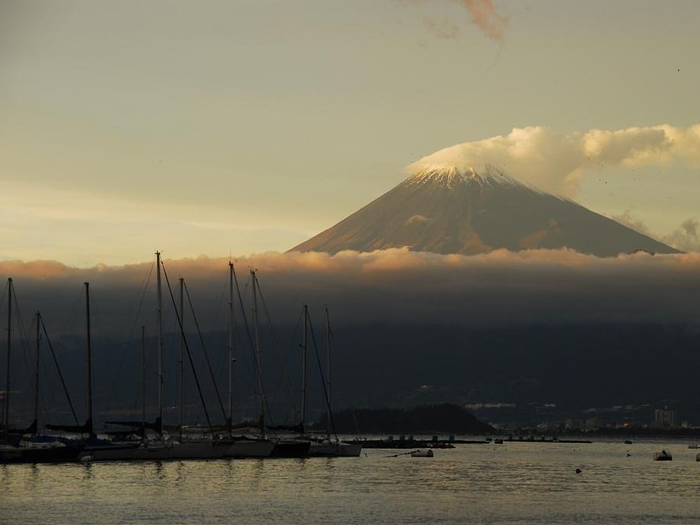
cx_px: 391
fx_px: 3126
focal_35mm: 155
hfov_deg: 12.8
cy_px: 263
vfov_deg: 9.6
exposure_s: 1/125
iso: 200
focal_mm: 95
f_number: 8
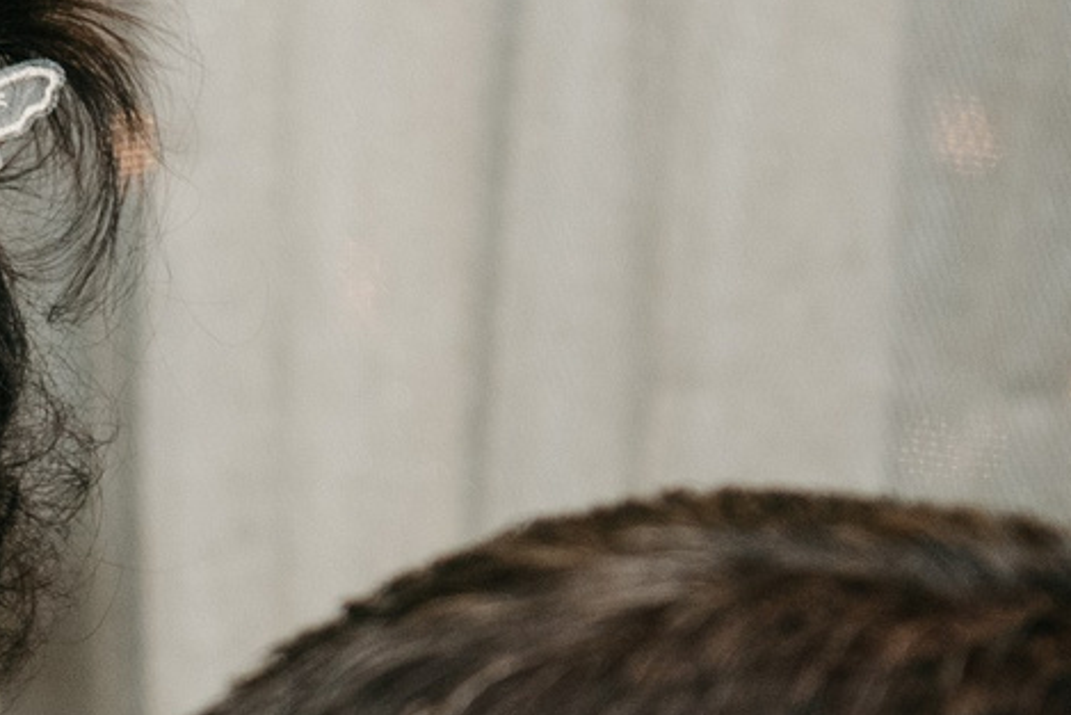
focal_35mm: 284
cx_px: -1199
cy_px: 1242
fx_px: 8451
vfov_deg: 4.8
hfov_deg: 7.0
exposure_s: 1/160
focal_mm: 52
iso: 160
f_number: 4
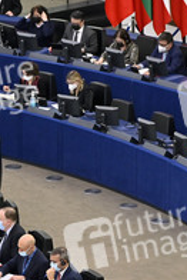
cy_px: 167
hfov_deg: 6.1
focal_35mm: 224
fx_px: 1742
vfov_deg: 9.2
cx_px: 8
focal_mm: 110
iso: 1250
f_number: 2.8
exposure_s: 1/500
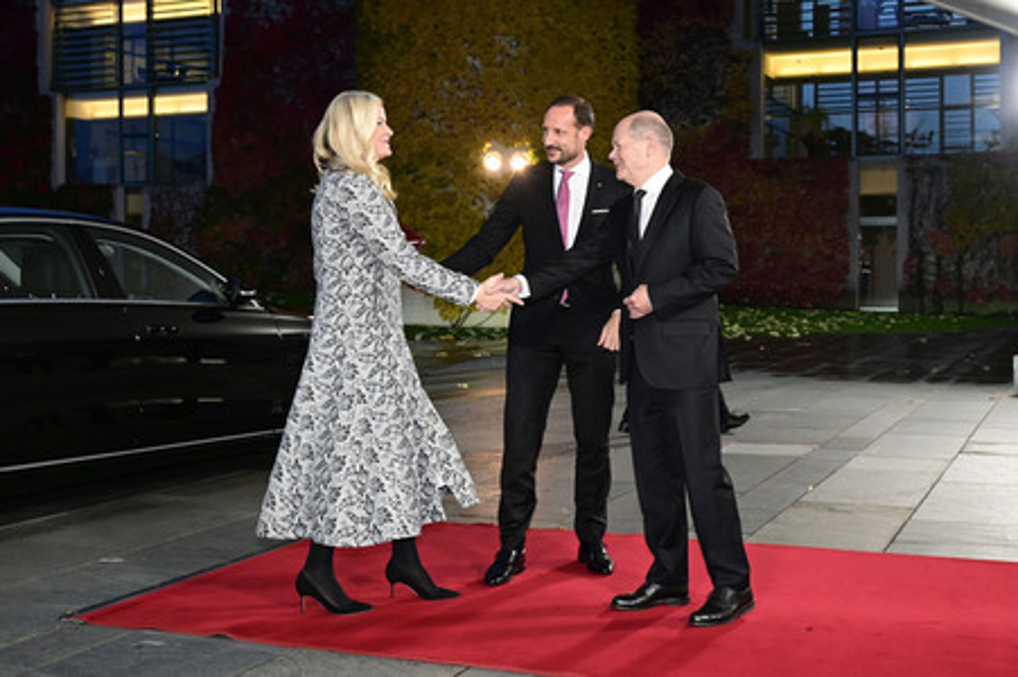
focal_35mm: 37
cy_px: 338
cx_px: 509
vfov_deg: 35.9
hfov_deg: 51.9
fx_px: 1045
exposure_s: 1/200
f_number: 5
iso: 5000
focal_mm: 37
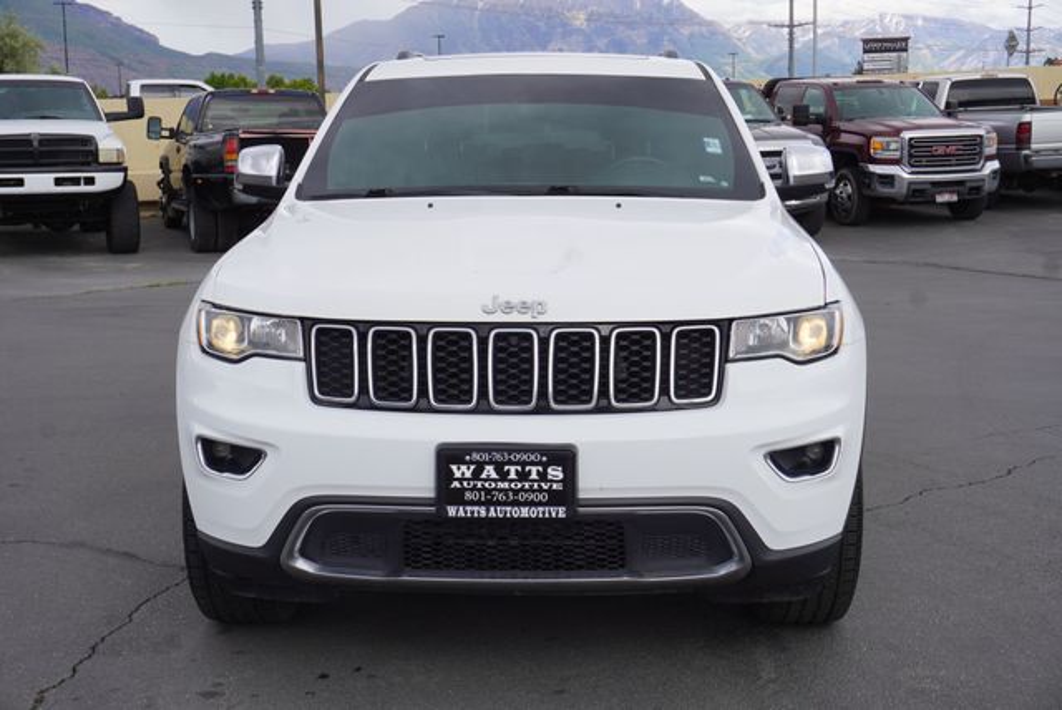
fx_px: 1373
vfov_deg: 29.0
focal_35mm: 46
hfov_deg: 42.3
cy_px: 355
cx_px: 531
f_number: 10
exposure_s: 1/125
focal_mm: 31
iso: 100
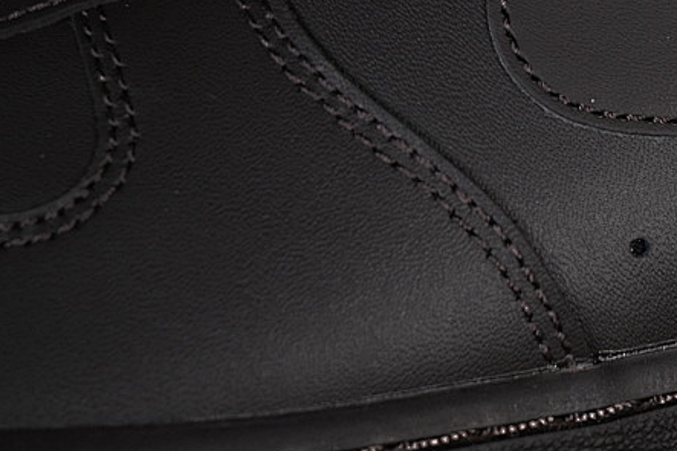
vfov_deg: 7.5
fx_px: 3440
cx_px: 796
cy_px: 116
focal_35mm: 183
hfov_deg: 11.0
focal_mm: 50
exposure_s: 1/60
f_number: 6.3
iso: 160
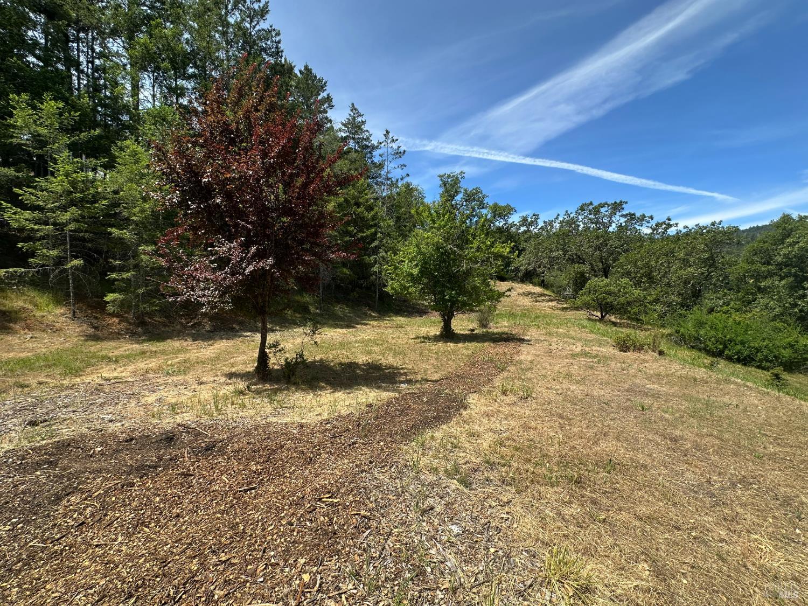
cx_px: 404
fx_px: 327
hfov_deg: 102.1
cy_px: 303
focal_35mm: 14
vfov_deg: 85.7
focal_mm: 2.22
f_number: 2.2
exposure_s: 1/1014
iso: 40
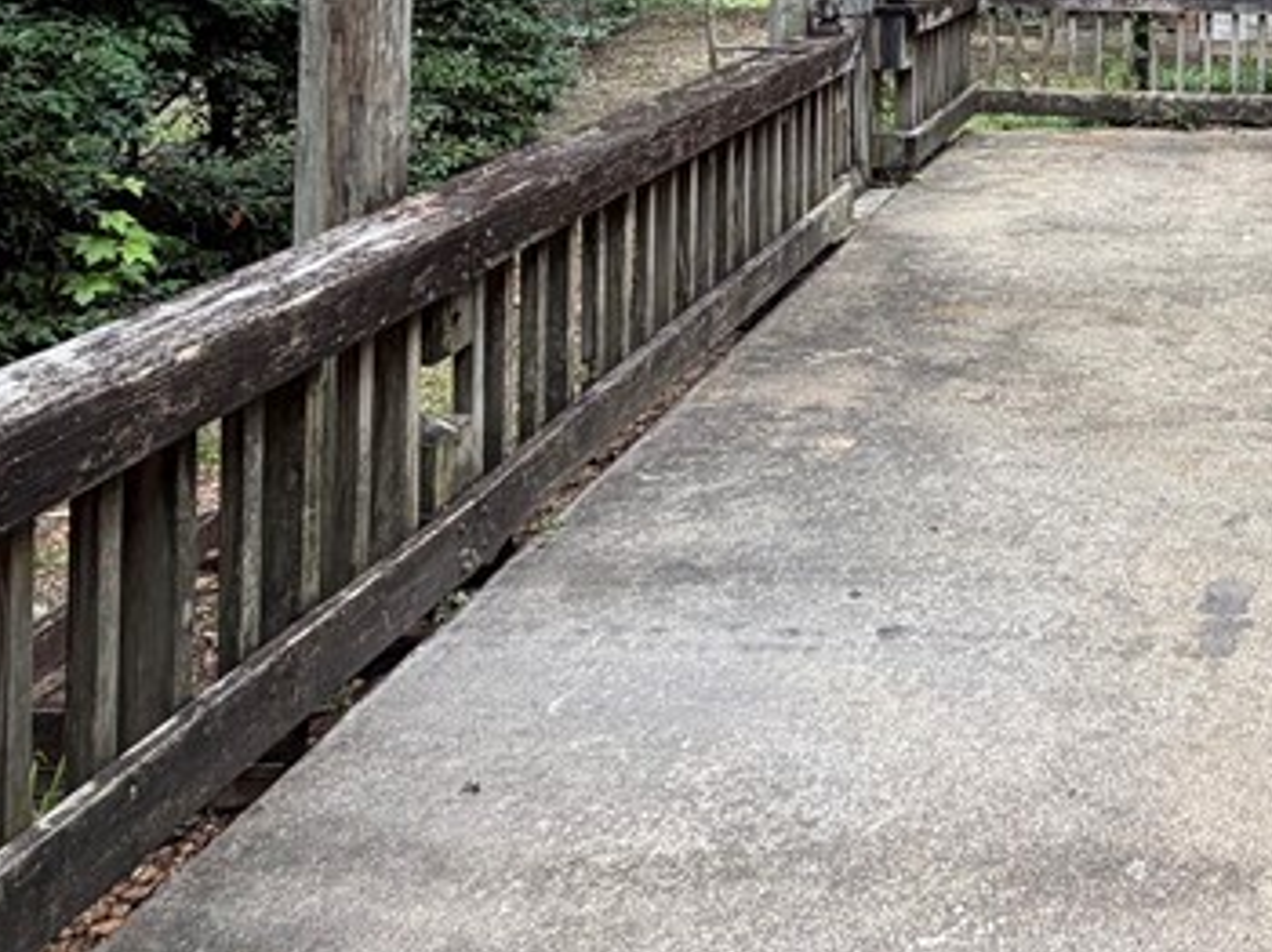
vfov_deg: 30.9
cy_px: -120
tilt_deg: -1.2
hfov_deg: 41.0
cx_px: 1221
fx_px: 1506
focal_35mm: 41
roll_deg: -1.1
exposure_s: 1/121
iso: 50
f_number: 2.2
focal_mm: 2.22
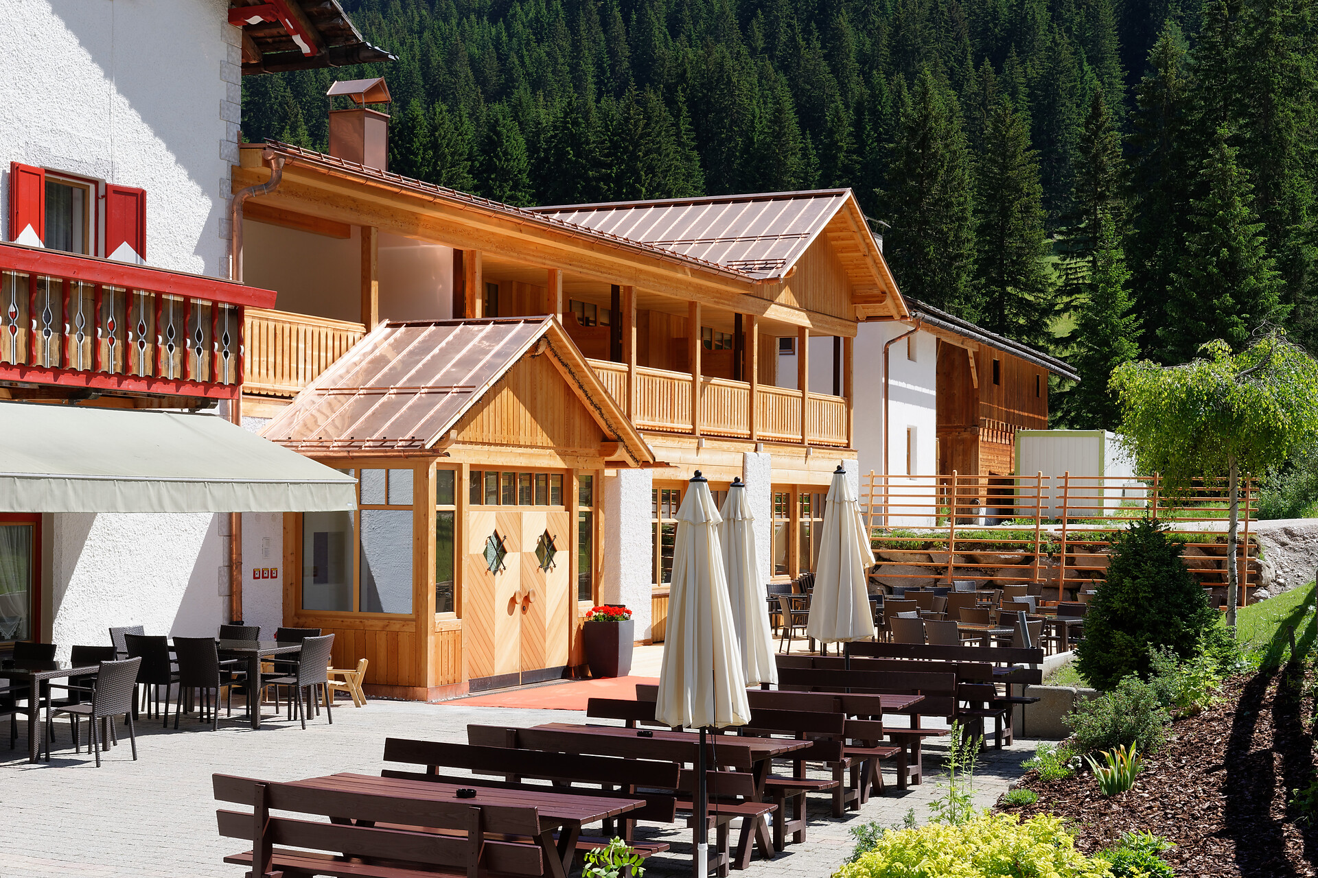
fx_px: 2013
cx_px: 659
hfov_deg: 36.2
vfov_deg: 24.6
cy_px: 439
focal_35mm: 55
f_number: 13
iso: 100
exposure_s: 1/100
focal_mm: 55
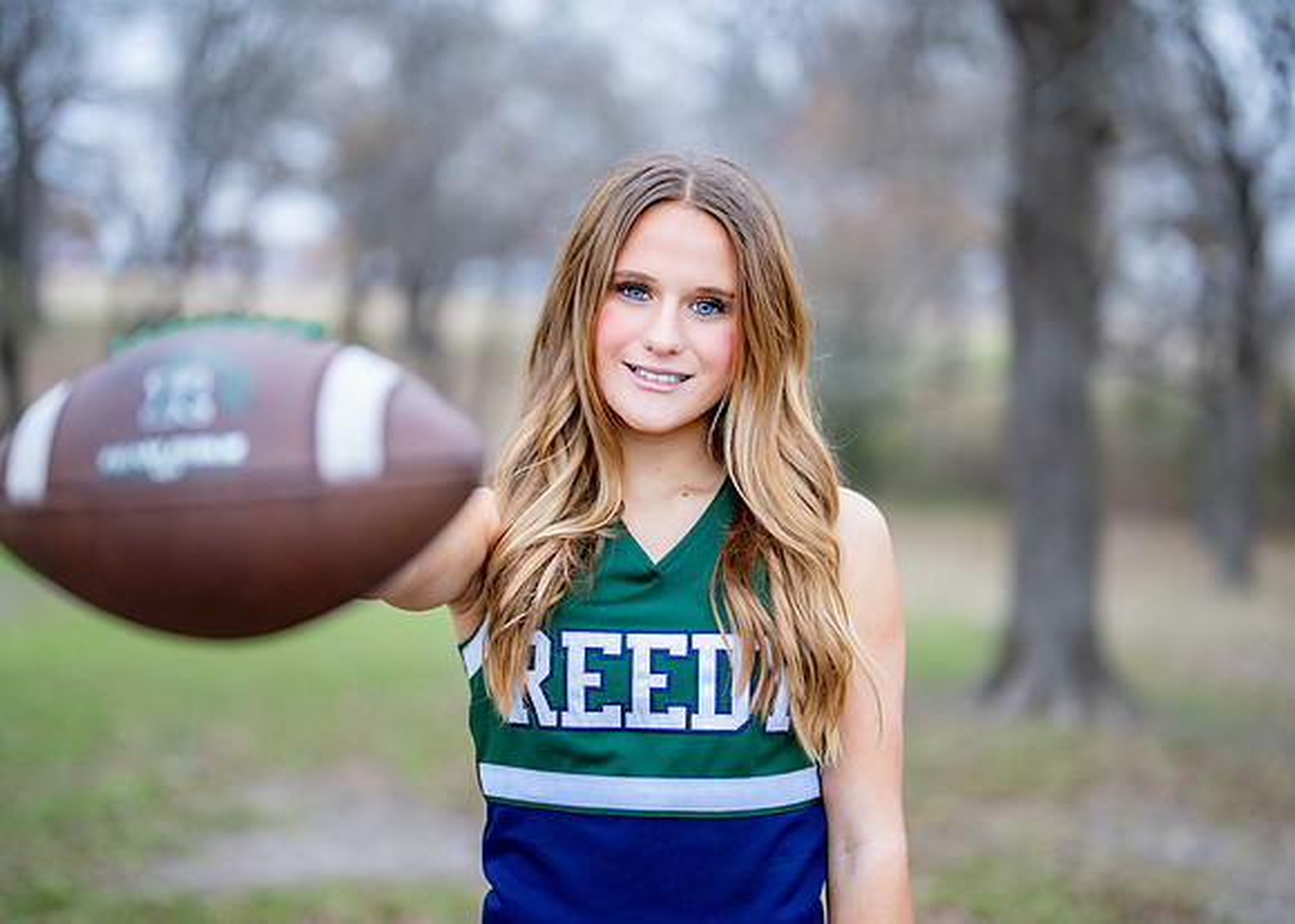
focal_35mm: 56
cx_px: 653
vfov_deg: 25.2
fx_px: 2070
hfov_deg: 34.7
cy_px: 433
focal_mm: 50
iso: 800
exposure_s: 1/500
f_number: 1.2
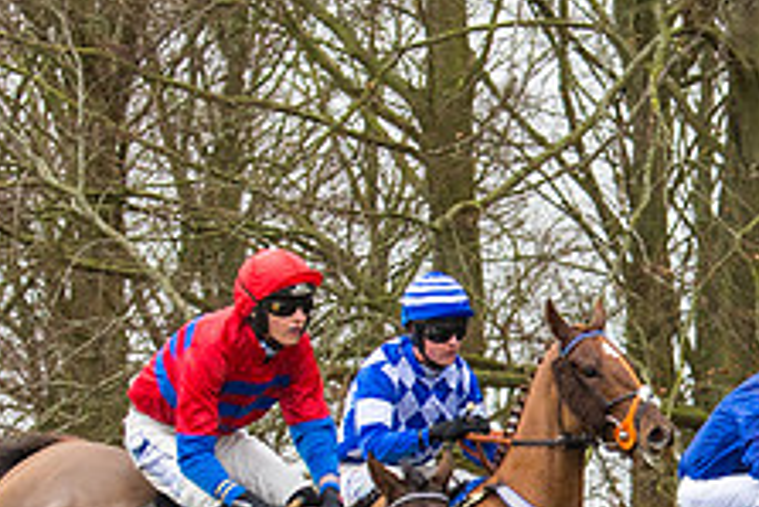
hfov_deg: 7.1
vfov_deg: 4.7
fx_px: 6118
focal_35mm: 290
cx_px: 660
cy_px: 577
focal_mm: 70
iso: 1000
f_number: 4
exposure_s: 1/1000
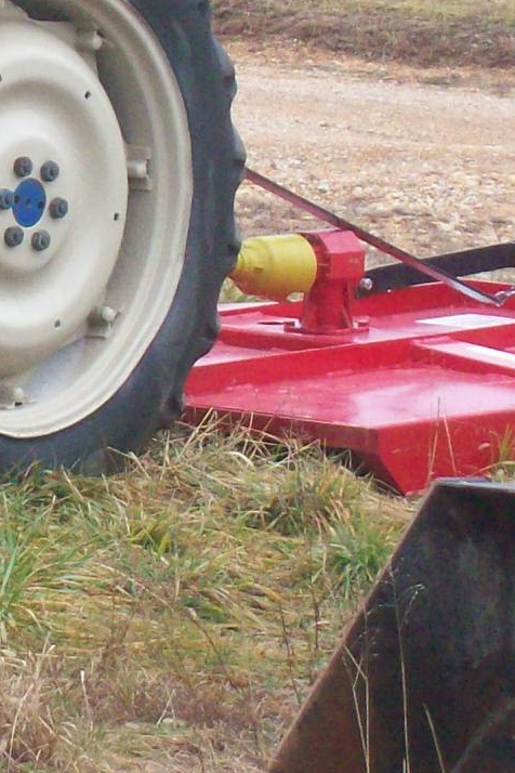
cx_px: -341
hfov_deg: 4.2
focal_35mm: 322
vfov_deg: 6.4
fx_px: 6909
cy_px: 212
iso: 200
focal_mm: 18
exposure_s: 1/128
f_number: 4.8
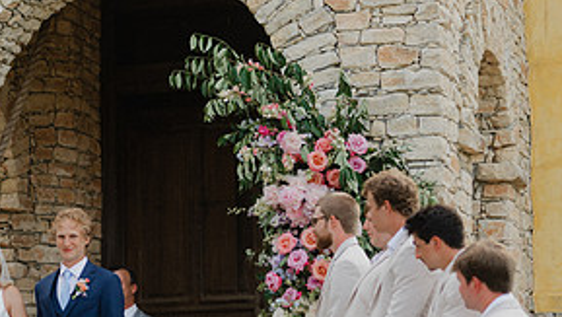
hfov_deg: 14.4
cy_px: 281
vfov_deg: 8.2
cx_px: 27
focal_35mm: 147
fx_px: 2192
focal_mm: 70
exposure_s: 1/800
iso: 200
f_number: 2.8
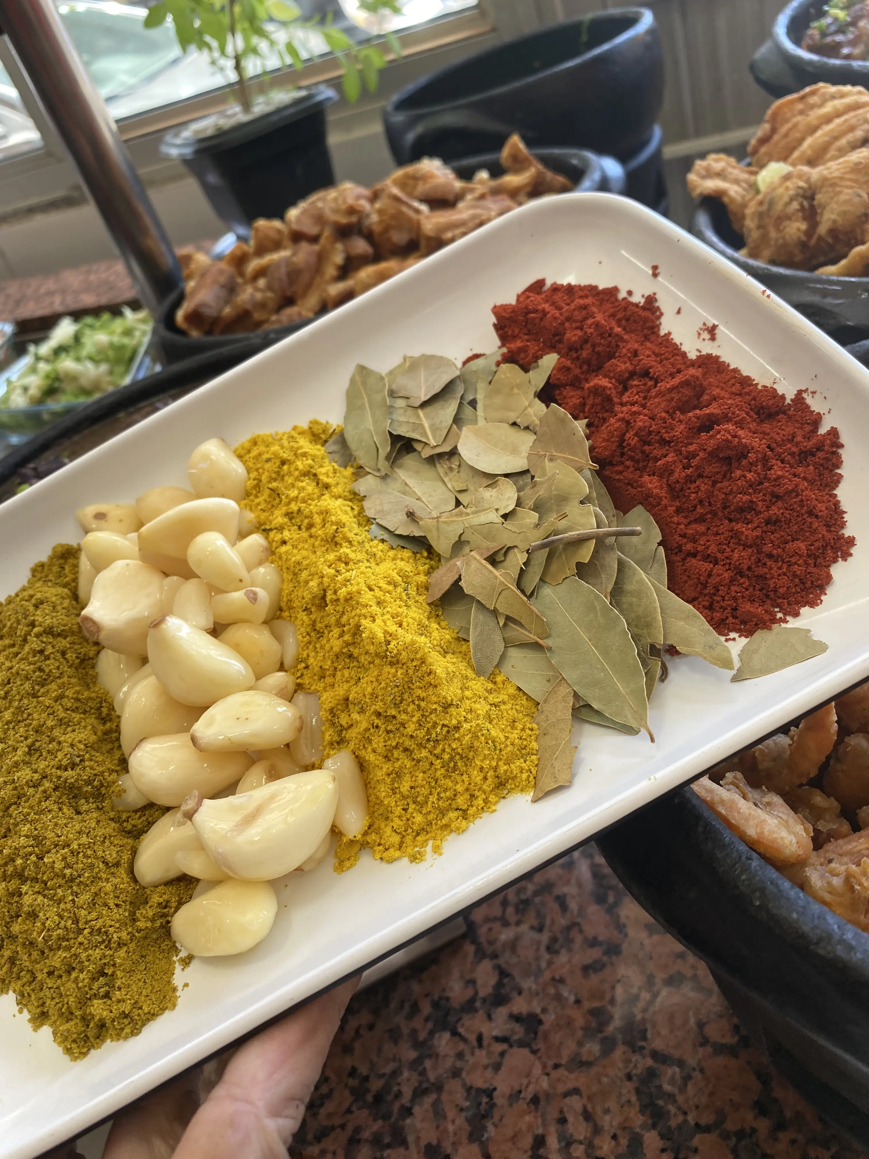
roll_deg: +21.9
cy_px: 580
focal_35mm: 26
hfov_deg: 53.1
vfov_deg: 67.3
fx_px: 870
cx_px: 434
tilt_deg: -35.2
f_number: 1.8
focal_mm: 4.25
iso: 64
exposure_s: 1/122
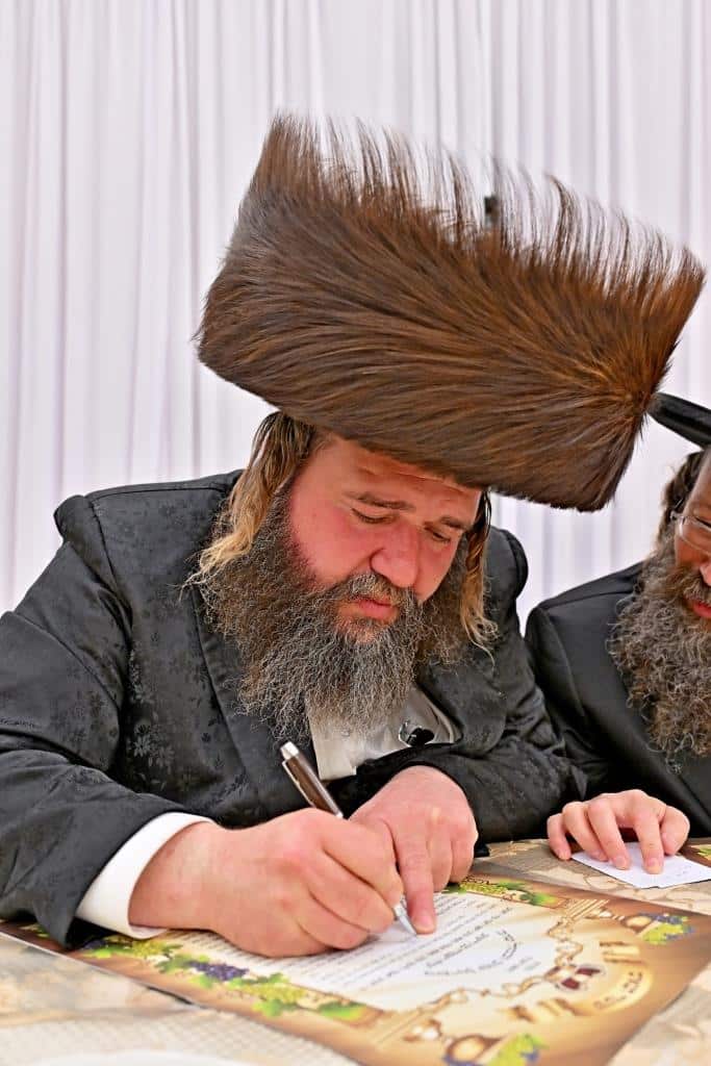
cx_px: 356
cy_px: 533
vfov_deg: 57.2
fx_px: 977
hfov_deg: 40.0
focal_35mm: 33
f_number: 4
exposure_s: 1/200
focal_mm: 33
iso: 640
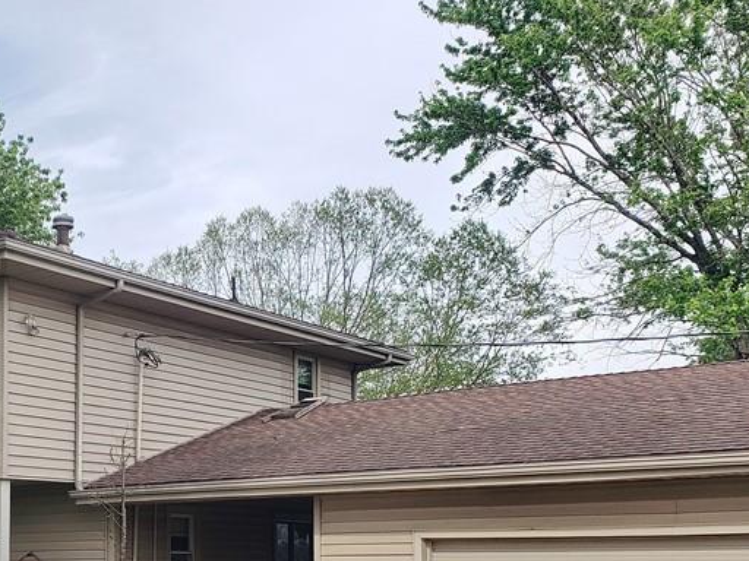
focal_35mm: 52
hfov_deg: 35.2
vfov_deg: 27.7
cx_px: 110
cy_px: 408
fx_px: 1125
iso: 50
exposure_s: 1/986
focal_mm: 4.3
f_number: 2.4
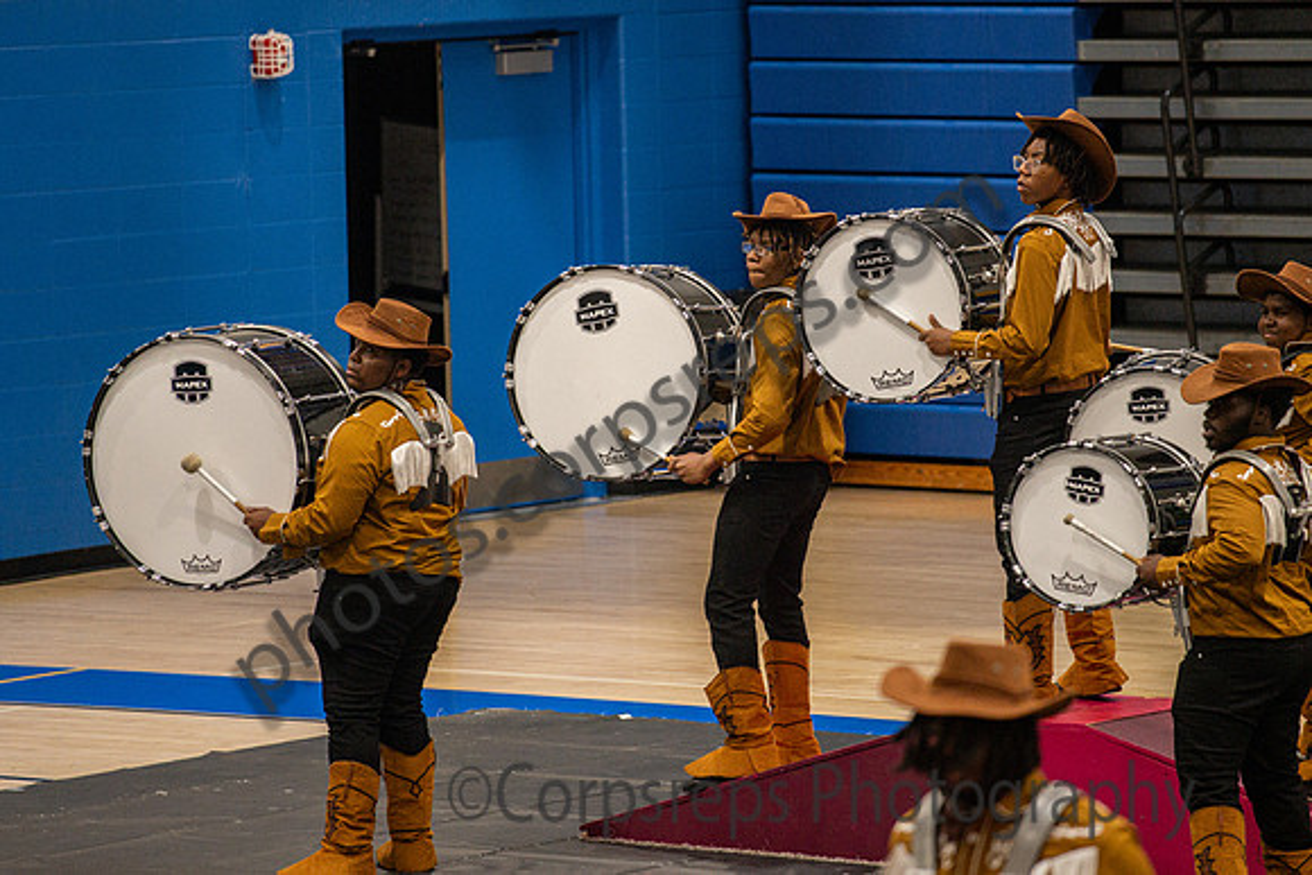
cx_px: 697
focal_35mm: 237
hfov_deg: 8.7
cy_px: 356
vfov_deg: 5.8
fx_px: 8649
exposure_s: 1/500
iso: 6400
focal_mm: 200
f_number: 4
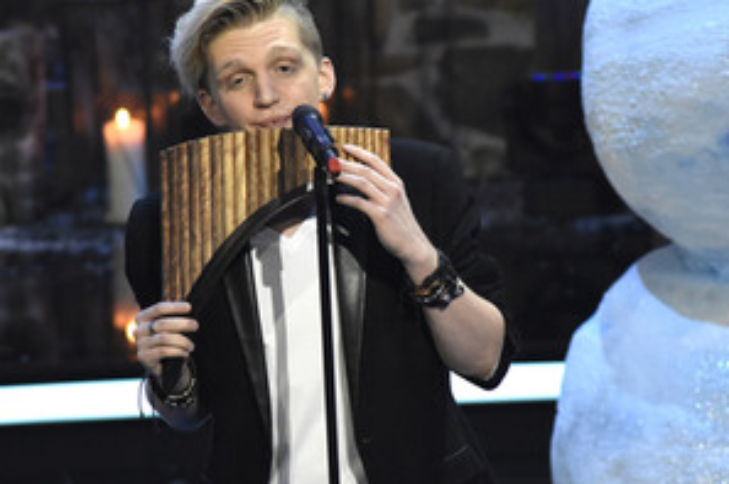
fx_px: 13828
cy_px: 285
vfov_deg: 2.0
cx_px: 357
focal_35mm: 684
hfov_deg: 3.0
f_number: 5
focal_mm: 300
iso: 4000
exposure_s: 1/250
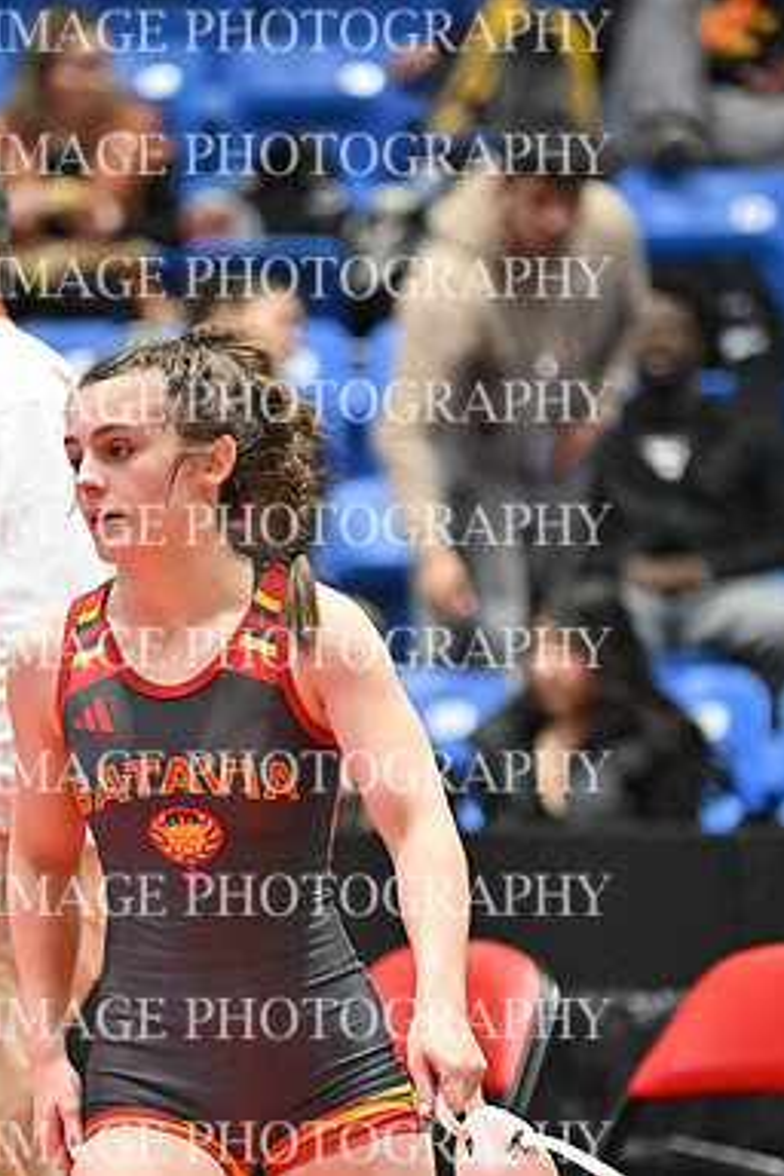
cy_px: 586
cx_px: 168
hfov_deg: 5.7
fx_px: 7905
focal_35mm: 242
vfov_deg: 8.5
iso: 6400
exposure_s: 1/1000
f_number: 2.8
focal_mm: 160
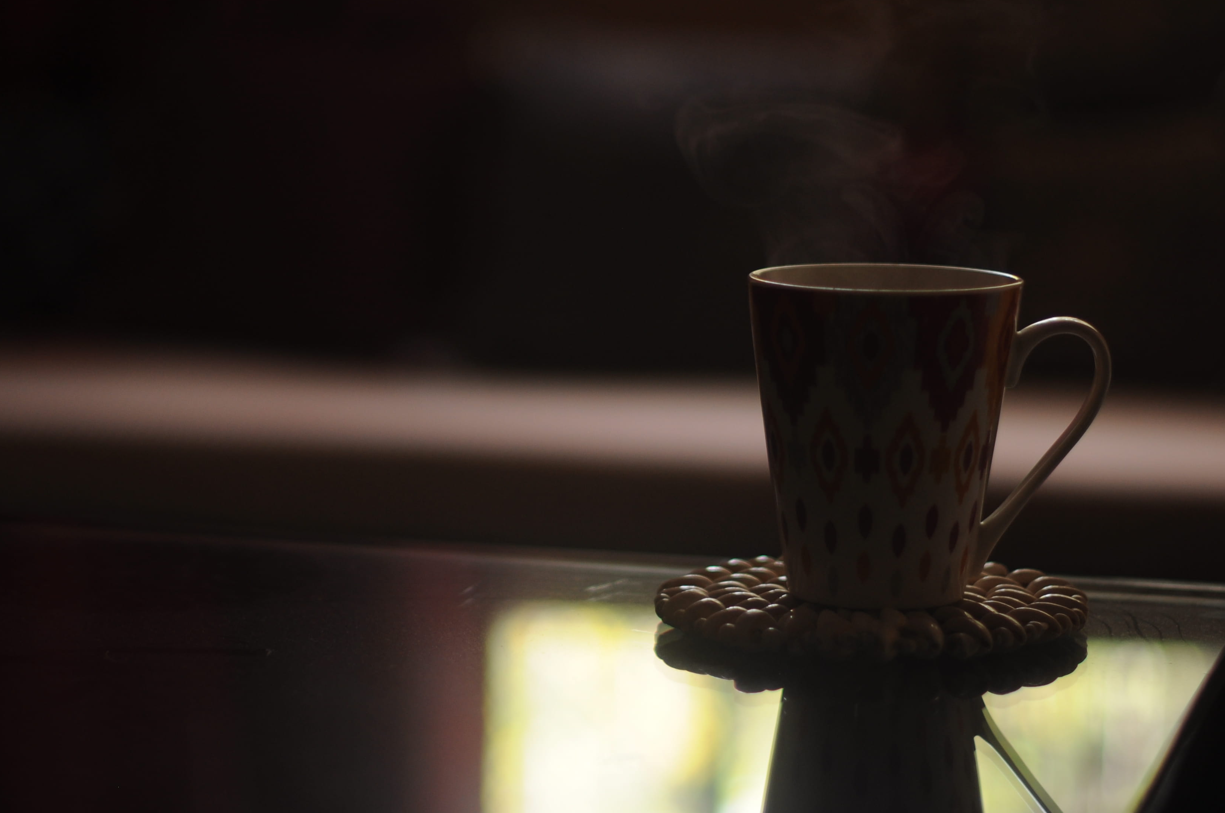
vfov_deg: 13.9
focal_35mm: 98
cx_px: 587
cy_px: 308
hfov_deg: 20.8
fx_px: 3331
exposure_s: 1/125
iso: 200
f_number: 1.4
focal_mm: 50
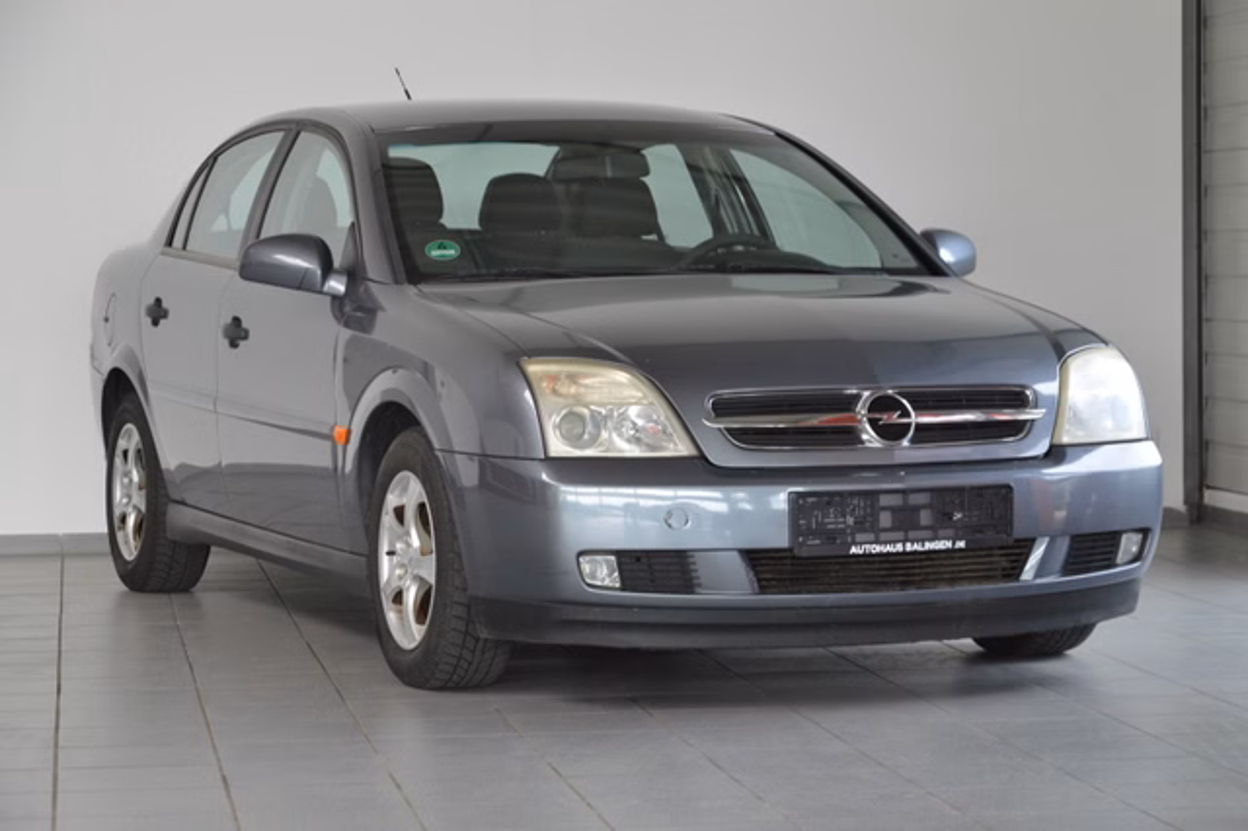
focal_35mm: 99
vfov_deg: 13.8
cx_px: 624
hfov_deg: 20.6
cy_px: 416
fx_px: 3430
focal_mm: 66
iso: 400
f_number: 5.3
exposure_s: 1/80
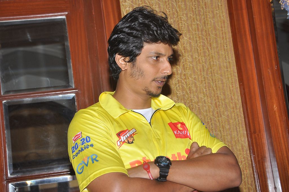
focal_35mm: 87
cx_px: 144
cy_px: 96
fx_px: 698
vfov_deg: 15.7
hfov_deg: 23.4
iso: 400
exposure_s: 1/100
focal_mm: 58
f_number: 11
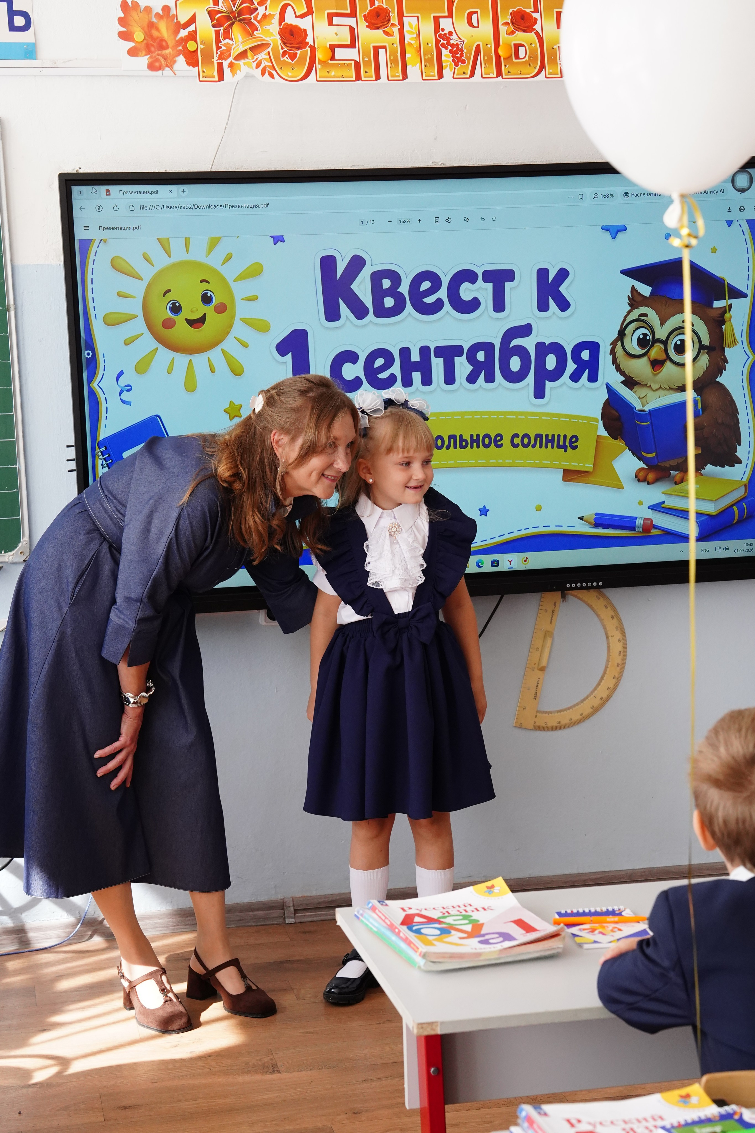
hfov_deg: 19.5
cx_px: 378
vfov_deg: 28.8
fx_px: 2202
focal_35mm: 70
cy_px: 566
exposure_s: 1/320
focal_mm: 70
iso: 3200
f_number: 8
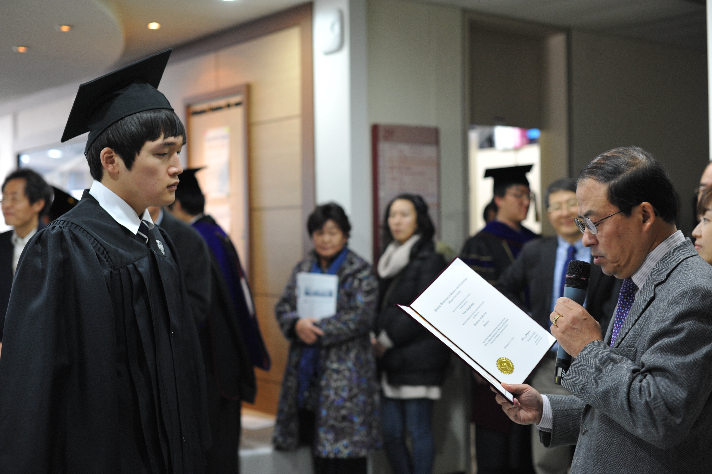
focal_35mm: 50
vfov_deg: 27.0
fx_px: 988
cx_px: 356
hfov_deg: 39.6
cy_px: 237
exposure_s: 1/100
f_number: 2.8
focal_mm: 50
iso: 1600
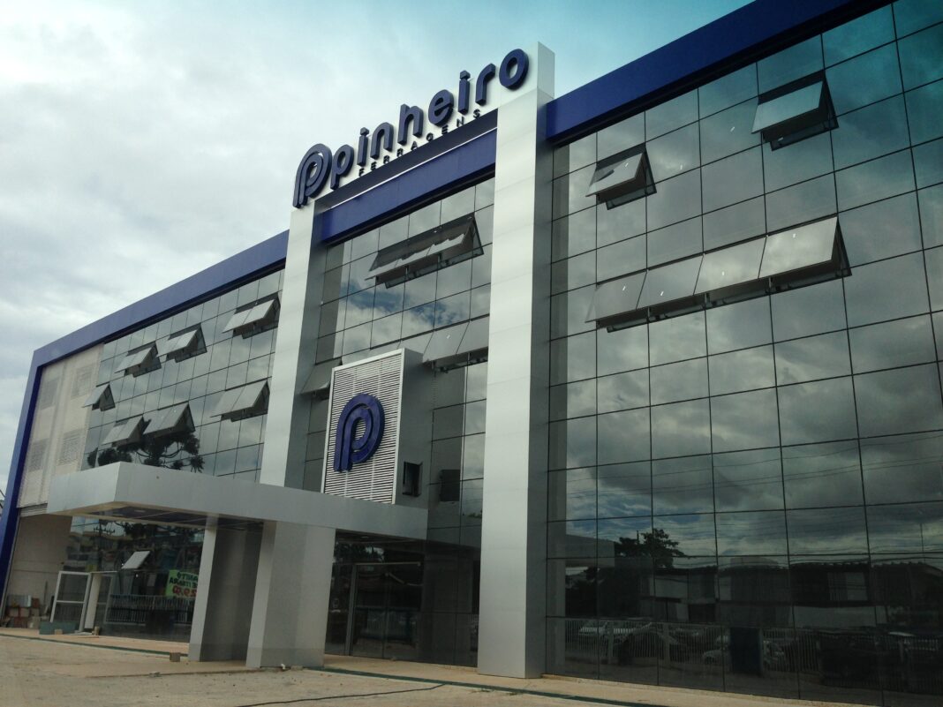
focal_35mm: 33
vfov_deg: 42.9
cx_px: 472
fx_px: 899
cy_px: 354
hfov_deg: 55.4
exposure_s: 1/2008
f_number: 2.4
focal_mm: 4.13
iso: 50
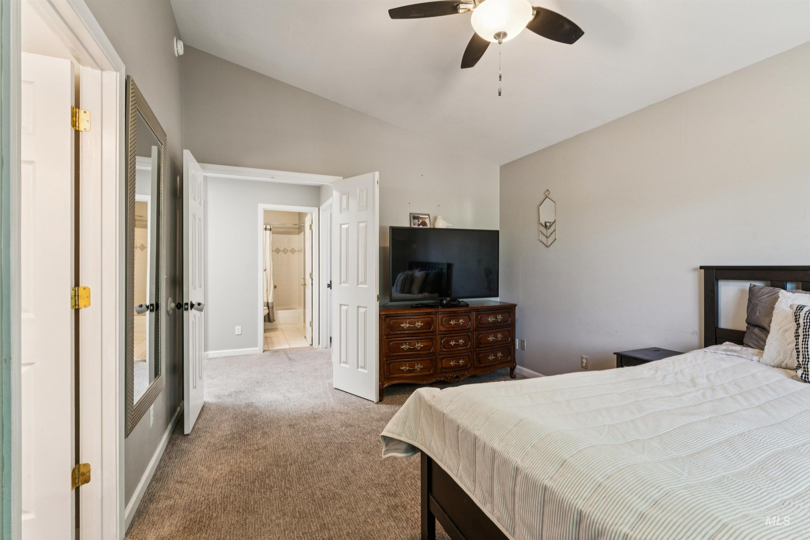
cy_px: 270
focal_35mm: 16
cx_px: 405
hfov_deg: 96.4
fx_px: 362
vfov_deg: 73.4
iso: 400
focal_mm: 16.1
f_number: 13
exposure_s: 1/5
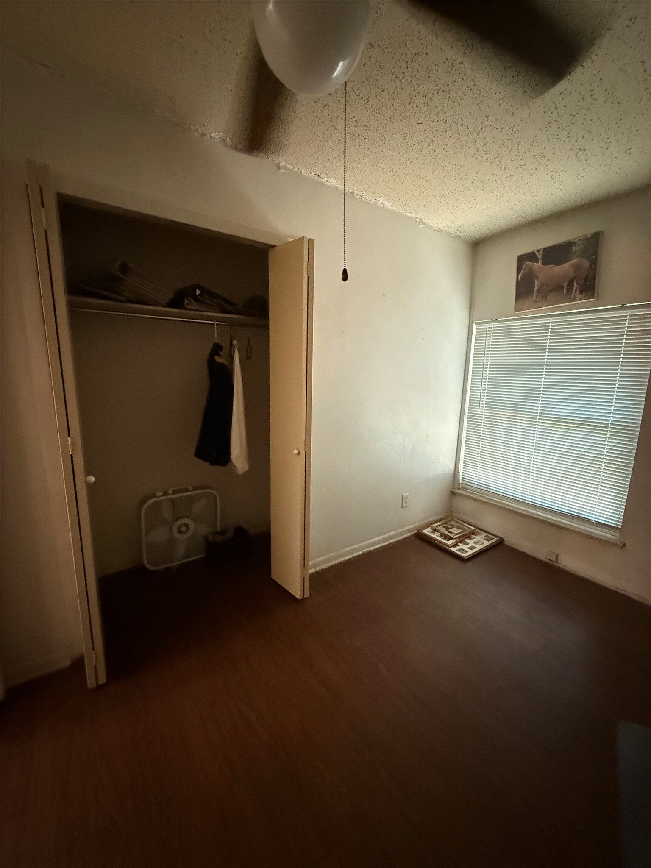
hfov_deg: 85.7
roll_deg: -0.3
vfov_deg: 102.1
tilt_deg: -8.7
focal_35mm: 14
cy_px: 434
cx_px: 326
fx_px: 351
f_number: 2.2
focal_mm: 2.22
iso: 1250
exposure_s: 1/40
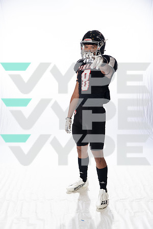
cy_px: 114
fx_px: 268
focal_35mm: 42
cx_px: 76
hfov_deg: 31.9
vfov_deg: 46.4
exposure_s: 1/250
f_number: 4
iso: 400
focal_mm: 42
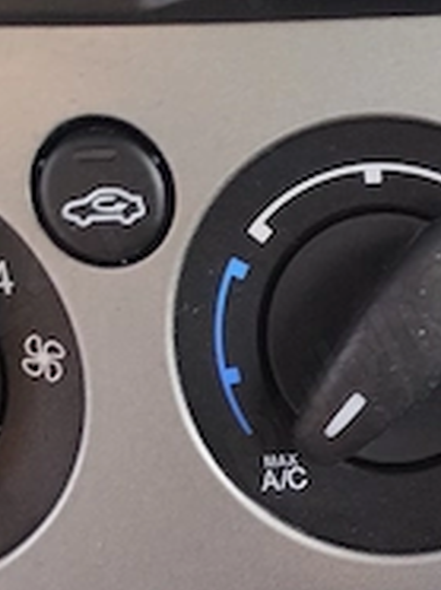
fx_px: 1686
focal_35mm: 99
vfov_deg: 17.6
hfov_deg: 14.0
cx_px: 644
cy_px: 910
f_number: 1.65
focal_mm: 6.19
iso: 80
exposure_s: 1/100
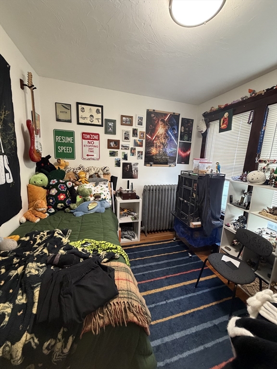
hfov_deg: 85.7
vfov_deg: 102.1
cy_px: 184
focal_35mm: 14
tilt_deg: -10.5
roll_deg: -4.2
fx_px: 149
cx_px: 138
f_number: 2.2
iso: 400
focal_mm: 2.22
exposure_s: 1/60
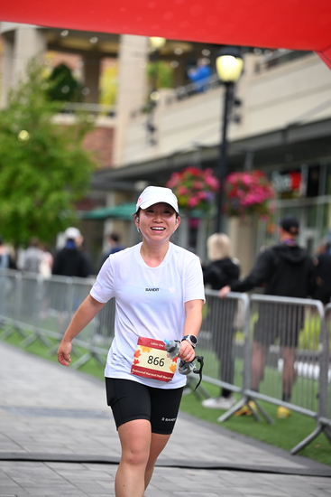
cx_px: 166
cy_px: 248
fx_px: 1654
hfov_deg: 11.4
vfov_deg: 17.1
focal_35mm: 120
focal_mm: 120
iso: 640
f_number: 2.8
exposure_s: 1/2000
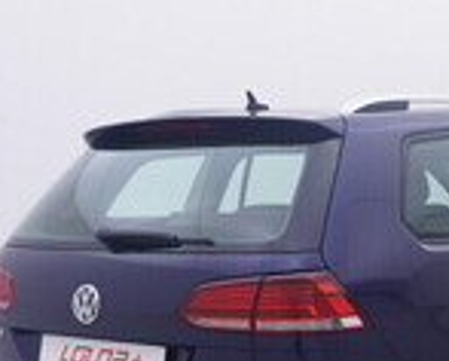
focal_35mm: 79
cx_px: 466
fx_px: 1048
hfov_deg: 23.0
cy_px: 476
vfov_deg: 18.1
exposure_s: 1/80
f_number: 5
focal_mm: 15
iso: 200
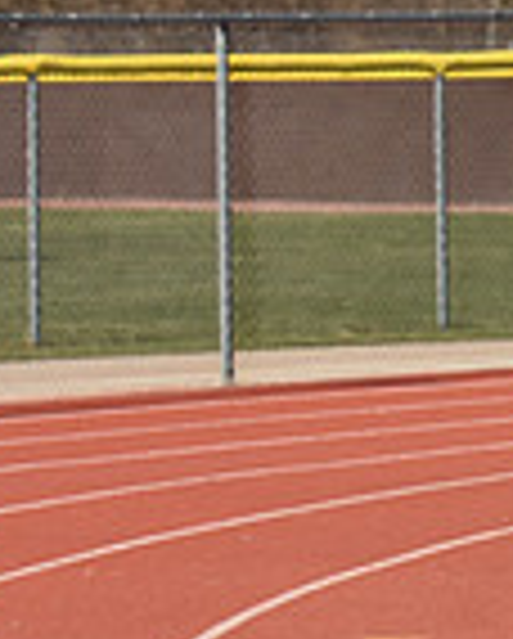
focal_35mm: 459
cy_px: 376
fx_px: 8693
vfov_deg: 4.2
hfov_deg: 3.3
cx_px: 1274
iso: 250
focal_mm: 80
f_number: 8
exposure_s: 1/640
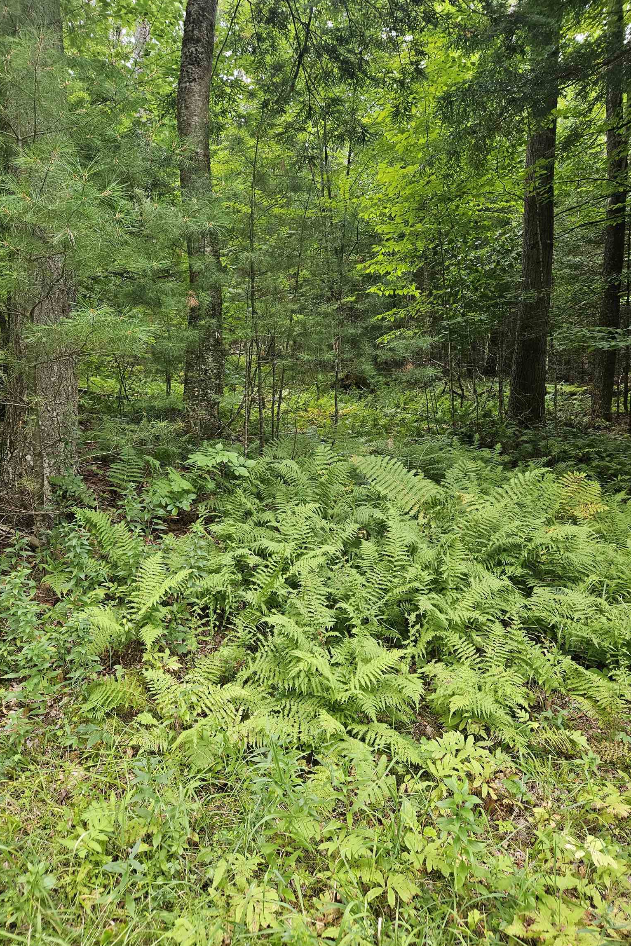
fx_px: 631
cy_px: 474
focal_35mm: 24
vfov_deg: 73.7
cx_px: 291
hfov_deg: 53.1
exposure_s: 1/180
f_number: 1.8
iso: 160
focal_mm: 5.4
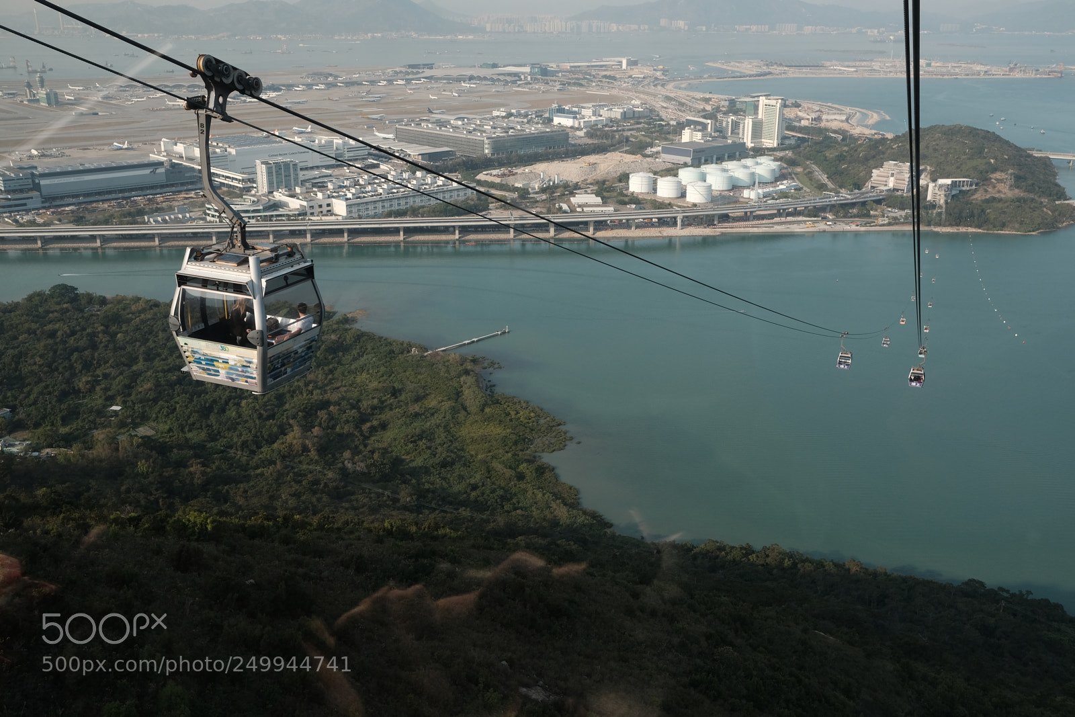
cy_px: 358
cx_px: 538
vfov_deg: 37.9
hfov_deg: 54.4
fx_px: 1045
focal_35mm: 35
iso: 400
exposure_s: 1/1000
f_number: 5.6
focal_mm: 23
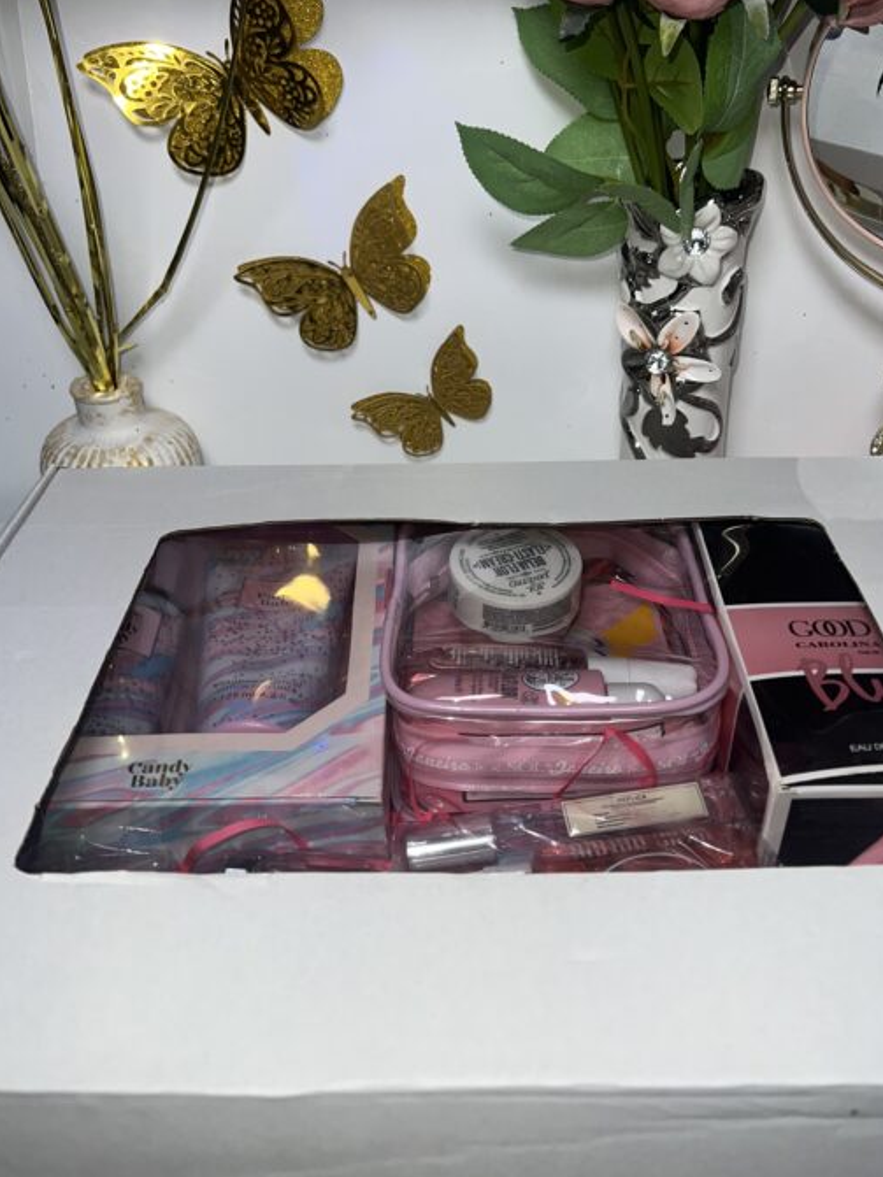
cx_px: 462
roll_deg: +1.6
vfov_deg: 58.3
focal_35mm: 31
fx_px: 1055
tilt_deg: -32.5
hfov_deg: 45.4
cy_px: 546
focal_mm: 5.7
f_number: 1.5
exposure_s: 1/504
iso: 32
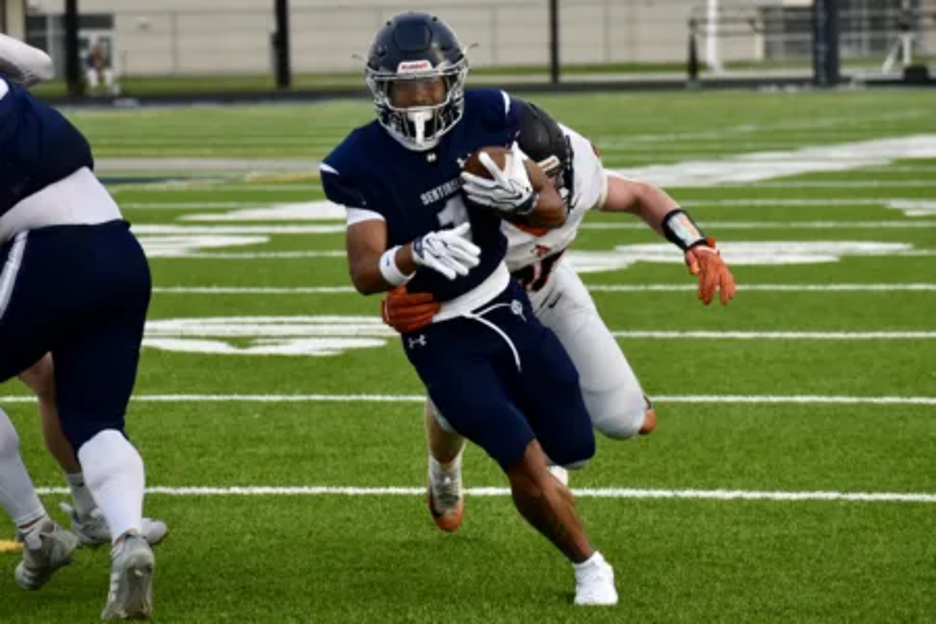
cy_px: 312
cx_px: 468
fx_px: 4875
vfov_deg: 7.3
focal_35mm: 188
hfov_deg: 11.0
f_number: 4.8
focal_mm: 125
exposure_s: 1/1000
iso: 560
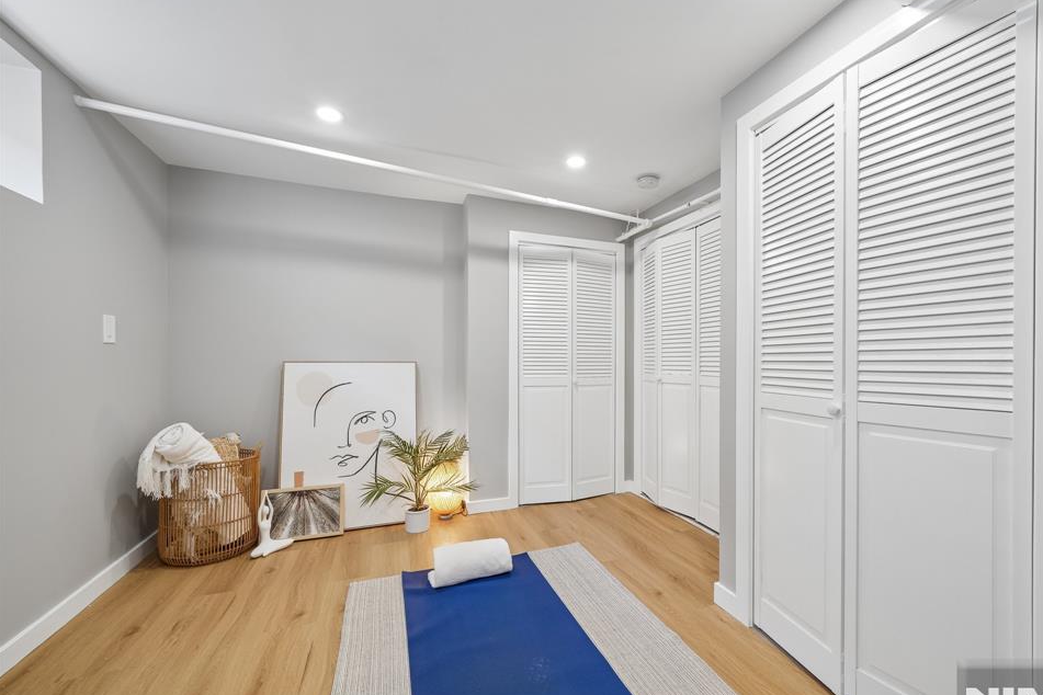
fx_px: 406
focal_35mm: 14
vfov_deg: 81.2
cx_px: 559
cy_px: 364
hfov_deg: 104.1
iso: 160
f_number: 10
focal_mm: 13
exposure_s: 1/4
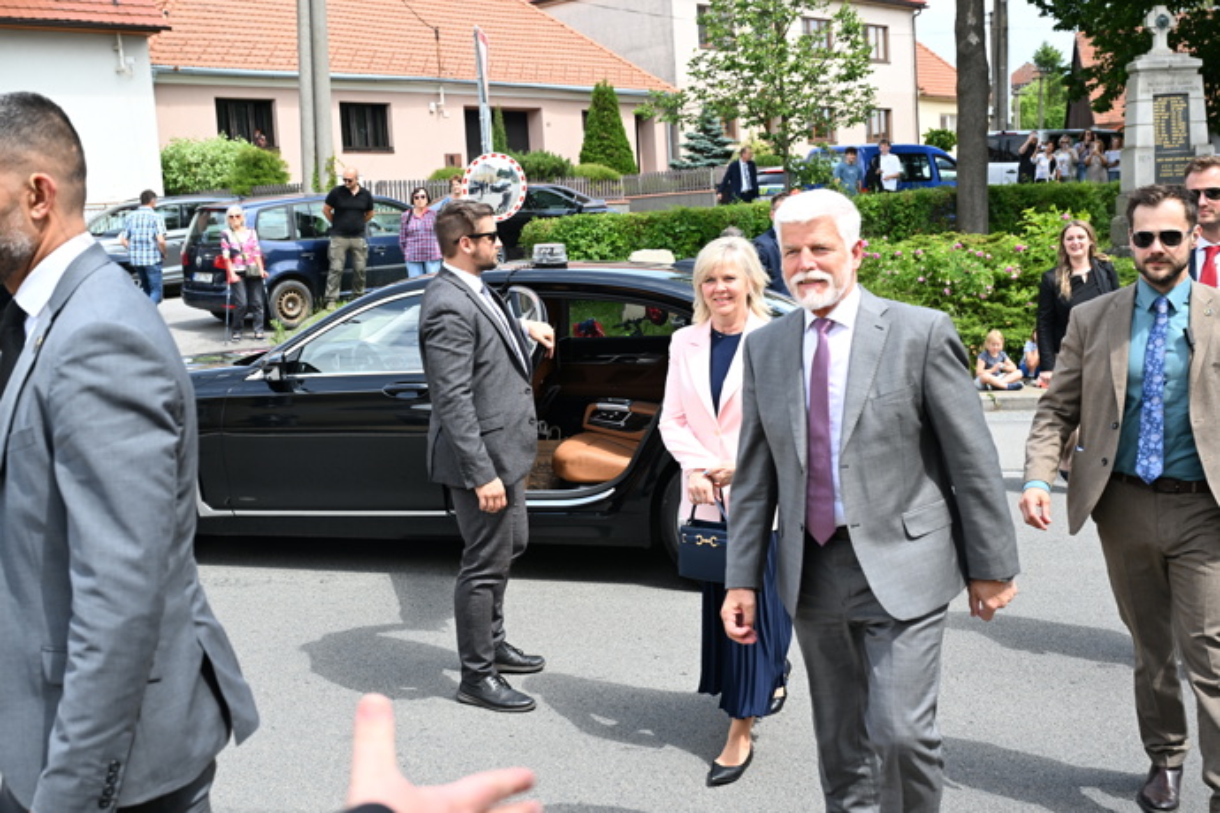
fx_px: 1355
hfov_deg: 48.5
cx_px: 610
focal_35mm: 40
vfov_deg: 33.4
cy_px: 406
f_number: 5.6
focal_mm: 40
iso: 400
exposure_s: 1/640
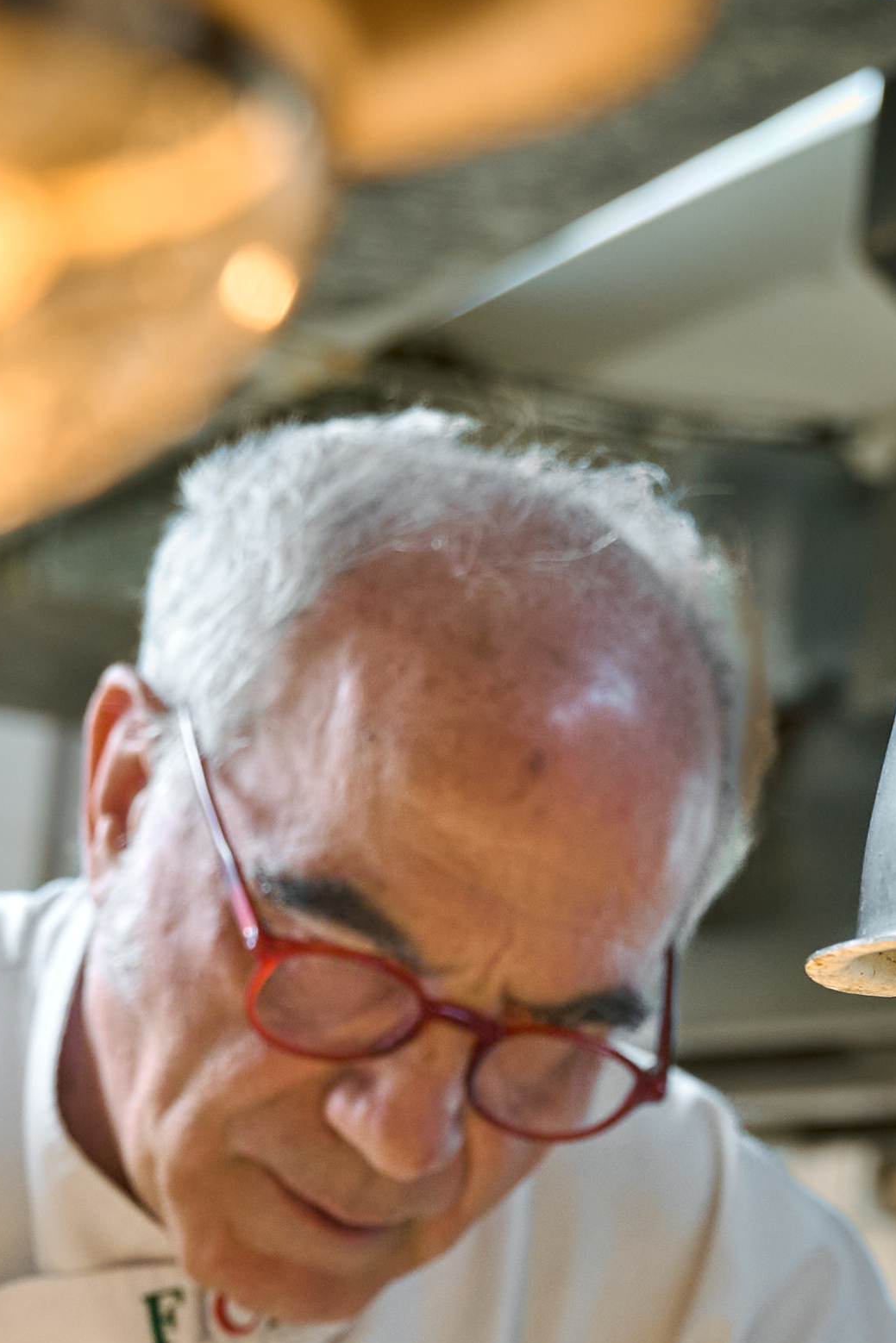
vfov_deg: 15.0
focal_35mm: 132
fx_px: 4927
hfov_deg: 10.4
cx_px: 376
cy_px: 1603
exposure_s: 1/200
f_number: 3.5
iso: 250
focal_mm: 34
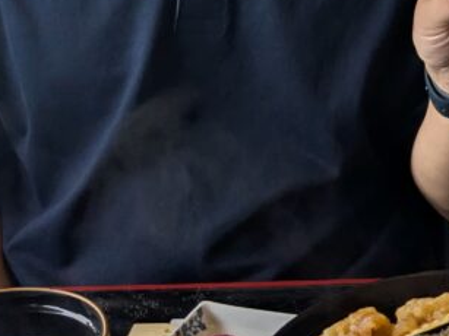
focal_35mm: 90
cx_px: 518
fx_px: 1167
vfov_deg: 15.2
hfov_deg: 20.6
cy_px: -162
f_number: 1.73
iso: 53
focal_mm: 4.38
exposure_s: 1/120
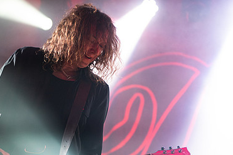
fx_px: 627
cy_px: 115
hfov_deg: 20.9
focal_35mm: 97
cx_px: 60
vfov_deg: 14.0
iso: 2500
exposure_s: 1/320
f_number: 3.2
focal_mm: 62
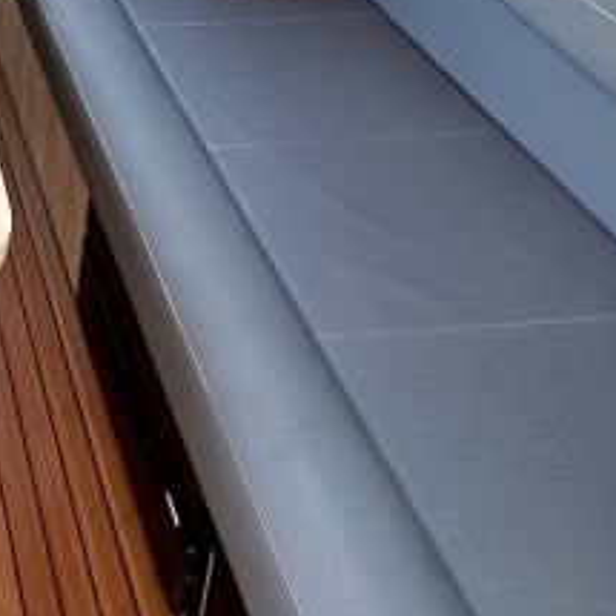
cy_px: -341
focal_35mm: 46
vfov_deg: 25.7
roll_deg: -1.0
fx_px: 926
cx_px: -103
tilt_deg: -11.4
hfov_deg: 31.5
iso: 125
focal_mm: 2.22
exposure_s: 1/99
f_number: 2.2
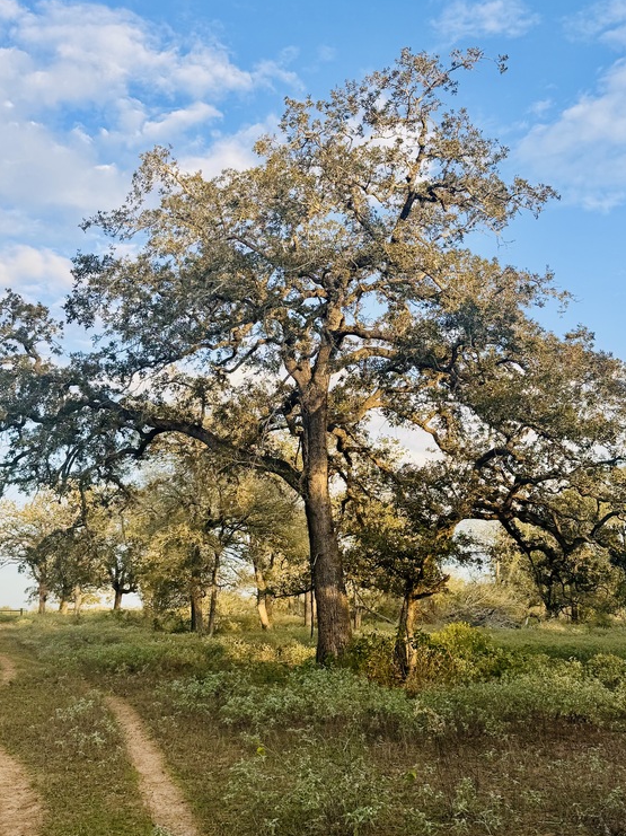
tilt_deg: +11.3
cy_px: 425
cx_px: 274
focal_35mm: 35
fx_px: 845
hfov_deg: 40.6
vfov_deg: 52.6
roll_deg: +2.2
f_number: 1.78
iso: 80
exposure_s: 1/1456
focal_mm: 6.76
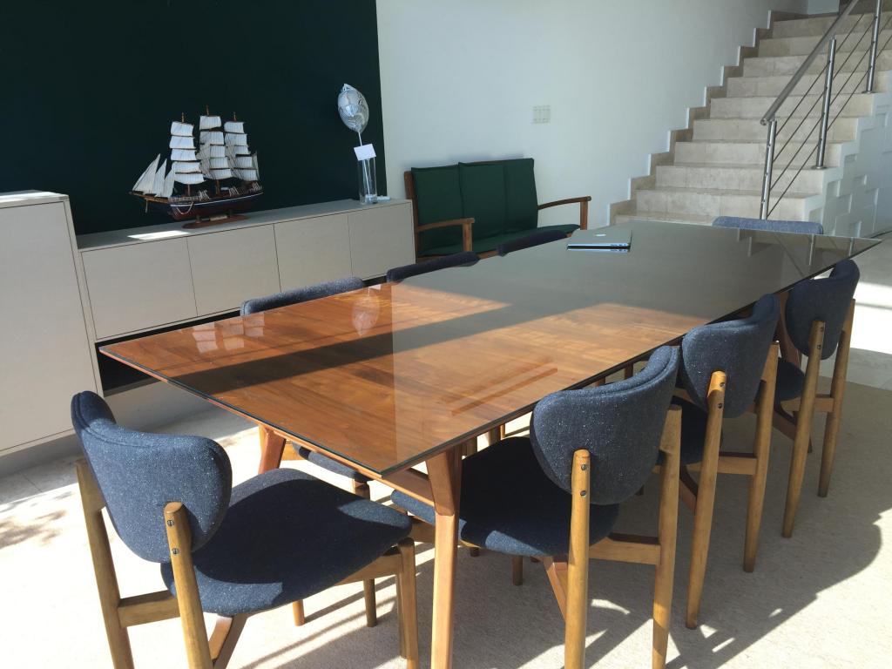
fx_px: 747
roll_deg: +1.6
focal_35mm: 29
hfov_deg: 61.7
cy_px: 334
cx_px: 446
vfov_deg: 48.2
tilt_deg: -16.9
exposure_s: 1/197
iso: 32
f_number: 2.2
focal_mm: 4.15
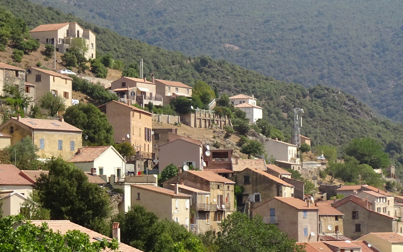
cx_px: 351
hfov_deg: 13.3
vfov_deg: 8.4
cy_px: 144
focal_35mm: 156
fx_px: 1713
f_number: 4.5
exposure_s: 1/400
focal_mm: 11.66
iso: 80
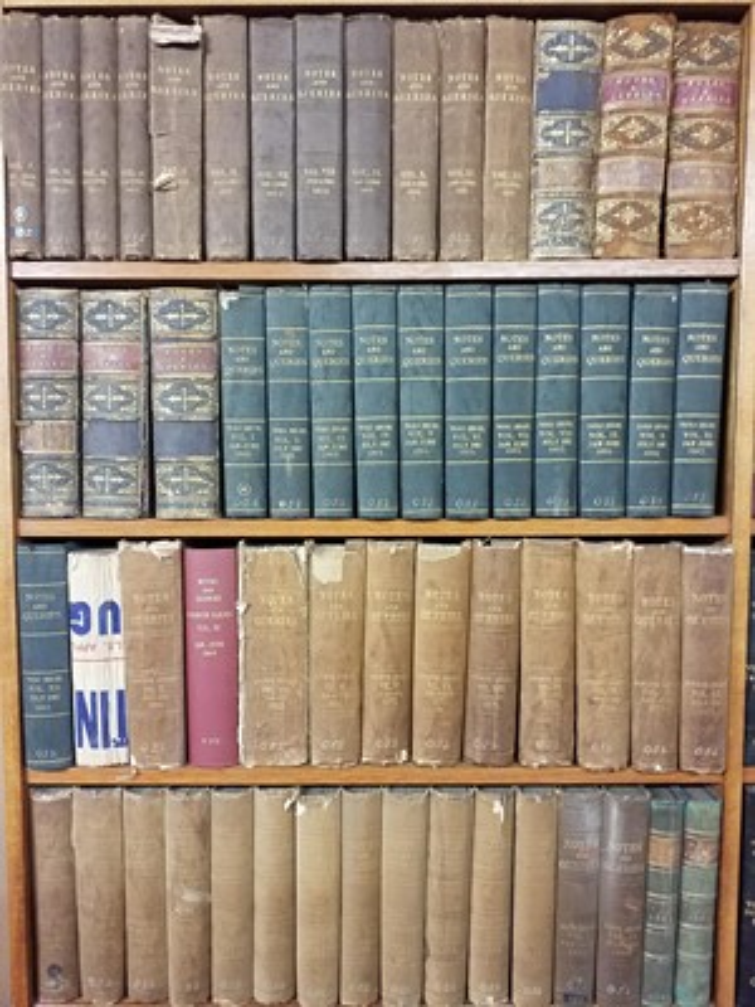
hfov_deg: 51.4
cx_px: 378
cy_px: 504
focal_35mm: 27
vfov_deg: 65.3
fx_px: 785
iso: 320
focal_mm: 3.6
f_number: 1.9
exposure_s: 1/17
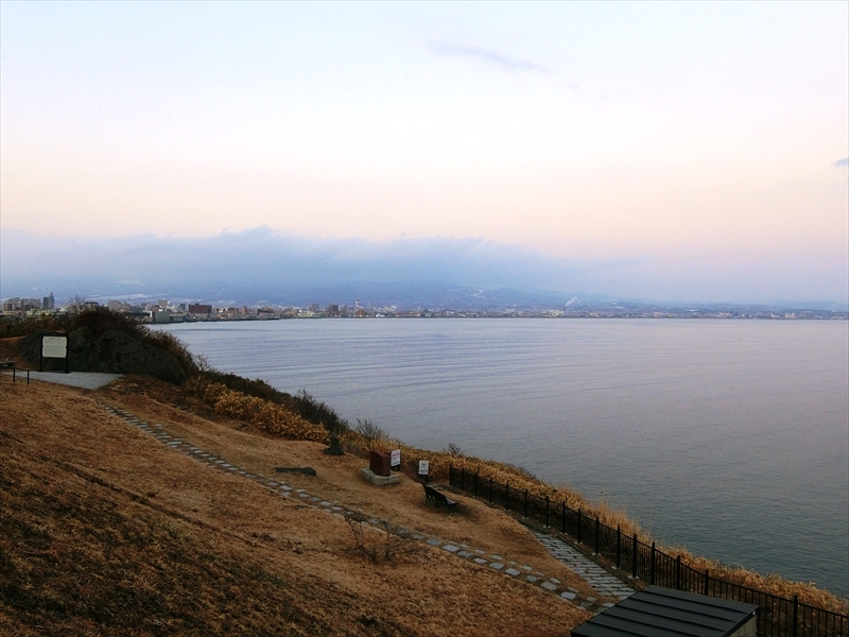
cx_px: 424
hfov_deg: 60.0
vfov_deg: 46.8
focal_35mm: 30
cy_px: 318
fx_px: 736
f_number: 3.3
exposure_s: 1/125
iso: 200
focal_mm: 6.4
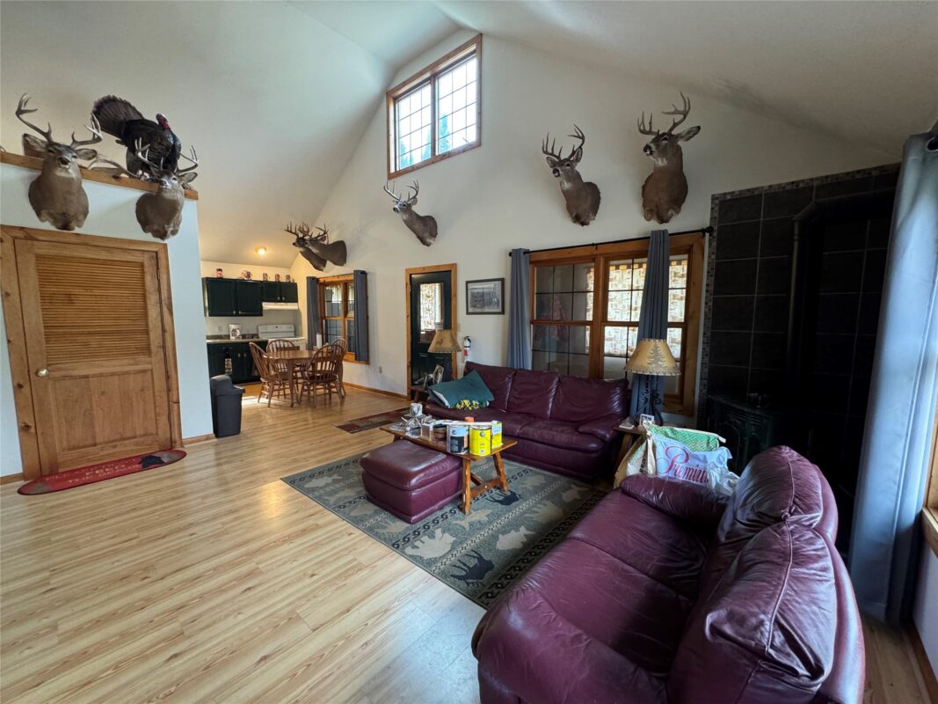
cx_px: 469
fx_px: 379
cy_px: 352
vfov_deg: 85.7
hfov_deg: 102.1
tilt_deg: -5.9
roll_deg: -0.6
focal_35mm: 14
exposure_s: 1/60
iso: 500
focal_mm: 2.22
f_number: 2.2
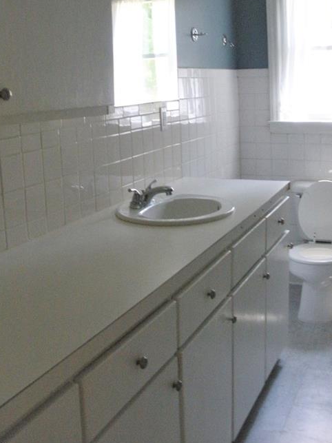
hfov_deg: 33.6
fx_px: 550
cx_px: 171
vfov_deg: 43.7
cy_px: 187
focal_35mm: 43
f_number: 3.5
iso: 400
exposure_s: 1/42.4
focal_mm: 6.3
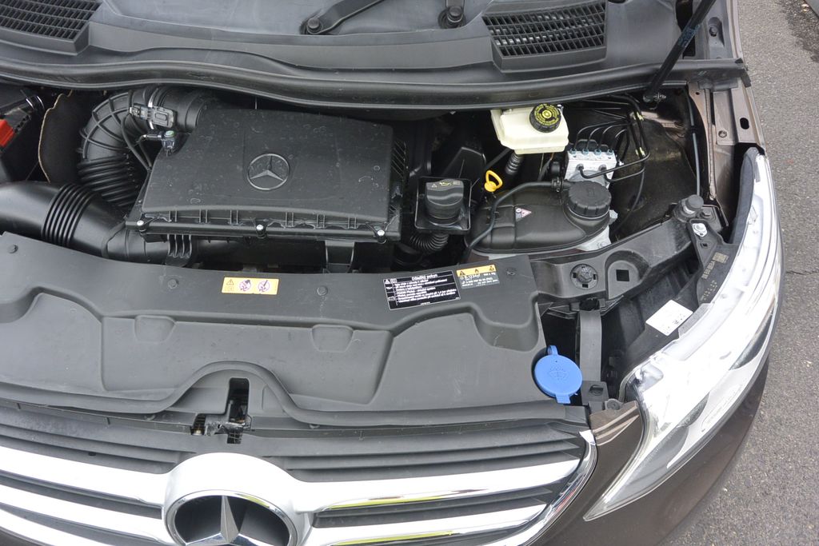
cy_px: 273
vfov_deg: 47.9
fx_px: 614
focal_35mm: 27
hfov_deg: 67.4
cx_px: 410
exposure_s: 1/160
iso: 200
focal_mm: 10
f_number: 3.5
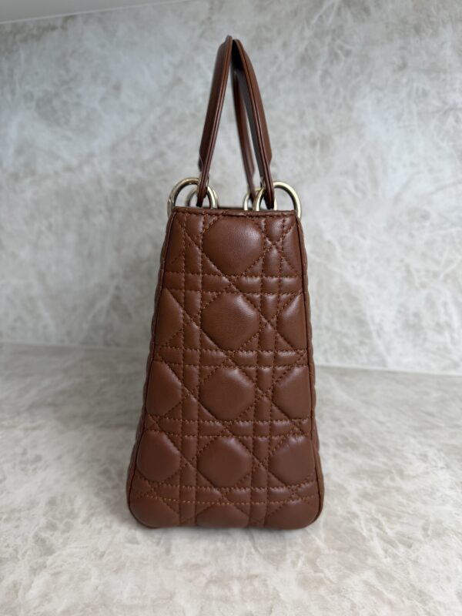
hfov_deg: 56.8
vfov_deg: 71.6
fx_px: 427
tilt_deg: -13.4
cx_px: 231
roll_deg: +0.1
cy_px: 308
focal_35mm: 24
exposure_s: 1/120
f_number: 1.78
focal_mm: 6.76
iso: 80
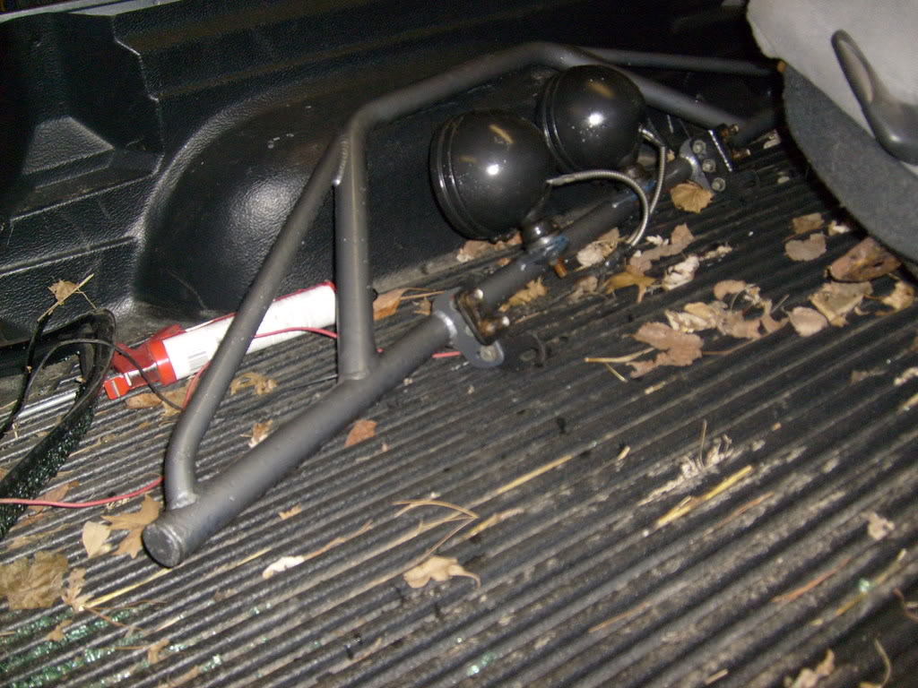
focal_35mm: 35
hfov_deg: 52.6
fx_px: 928
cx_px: 459
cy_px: 344
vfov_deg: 40.7
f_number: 2.8
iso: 100
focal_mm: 5.8
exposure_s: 1/45
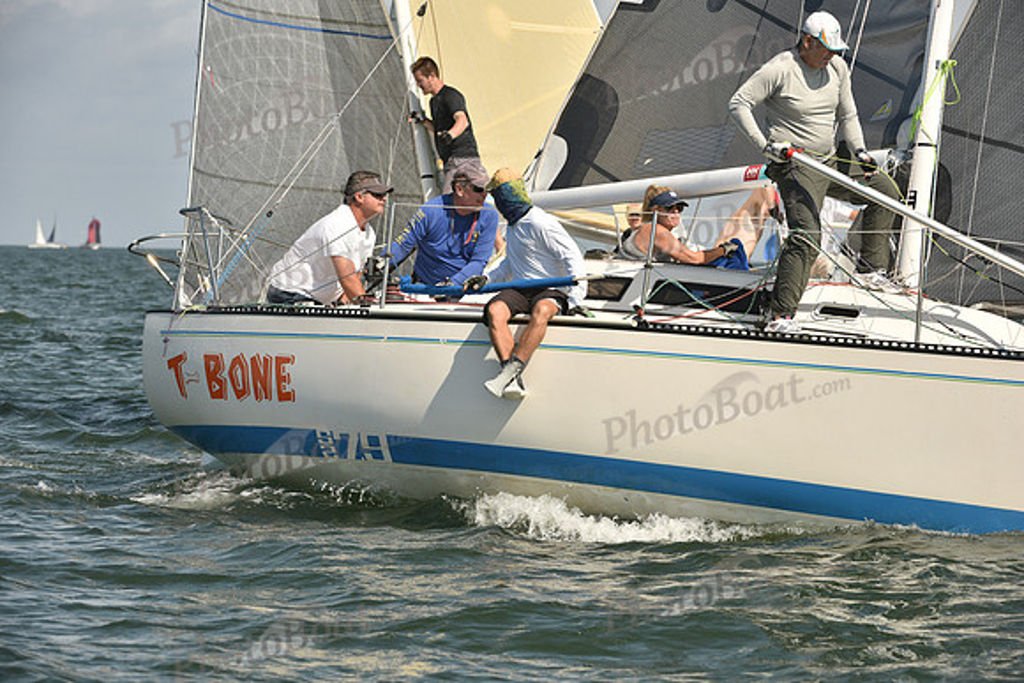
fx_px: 5690
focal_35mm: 200
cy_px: 342
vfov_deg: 6.9
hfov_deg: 10.3
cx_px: 512
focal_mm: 200
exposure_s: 1/1250
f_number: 9
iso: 400
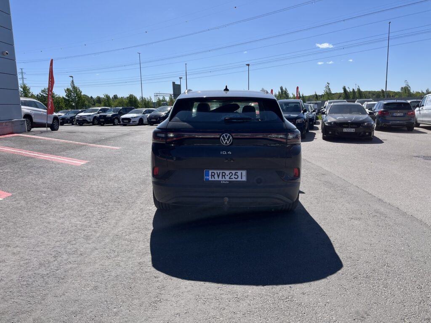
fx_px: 324
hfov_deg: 67.3
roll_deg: +1.7
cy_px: 162
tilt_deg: -8.3
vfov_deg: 53.1
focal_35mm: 26
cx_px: 216
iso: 50
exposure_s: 1/4651
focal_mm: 5.1
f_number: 1.6
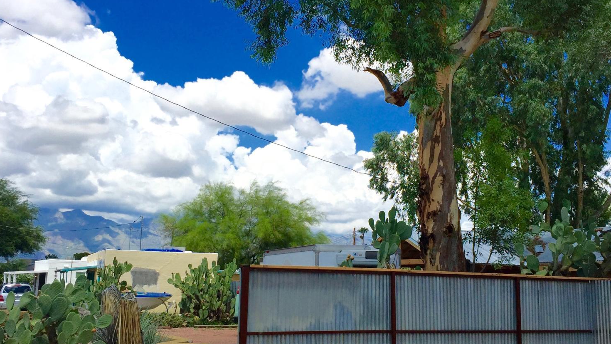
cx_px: 301
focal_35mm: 43
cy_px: 193
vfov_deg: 27.7
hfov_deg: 47.4
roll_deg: -1.7
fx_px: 697
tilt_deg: +8.2
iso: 32
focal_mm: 4.15
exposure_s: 1/3597
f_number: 2.2
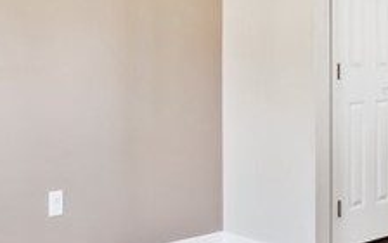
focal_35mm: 69
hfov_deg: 29.8
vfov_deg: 18.5
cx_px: 209
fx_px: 730
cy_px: 10
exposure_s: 1
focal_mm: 14
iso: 50
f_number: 11
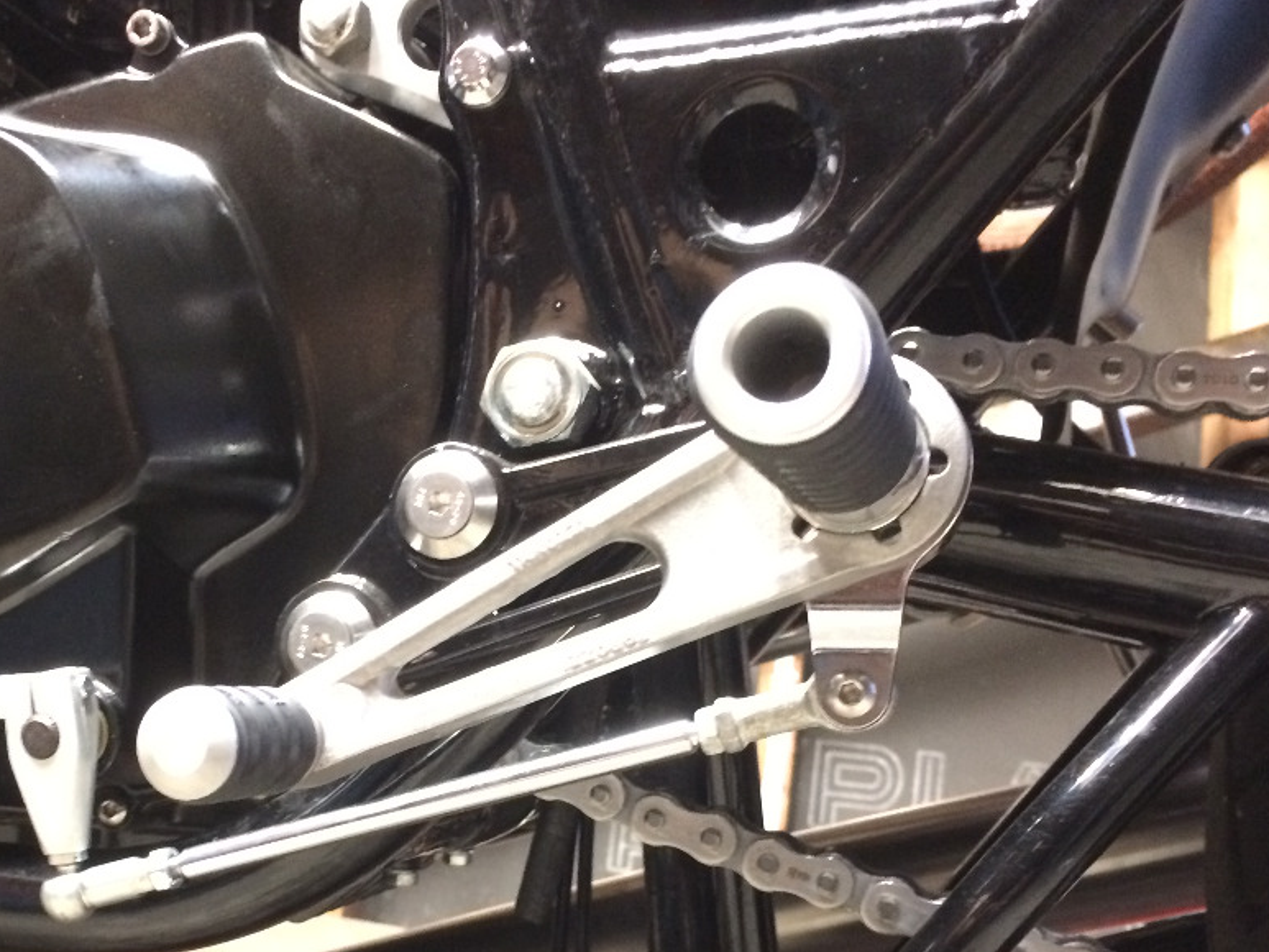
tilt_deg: +13.1
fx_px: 1650
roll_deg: -7.9
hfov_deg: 41.7
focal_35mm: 45
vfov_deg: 31.7
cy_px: 696
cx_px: 466
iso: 500
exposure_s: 1/15
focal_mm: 4.15
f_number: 2.2
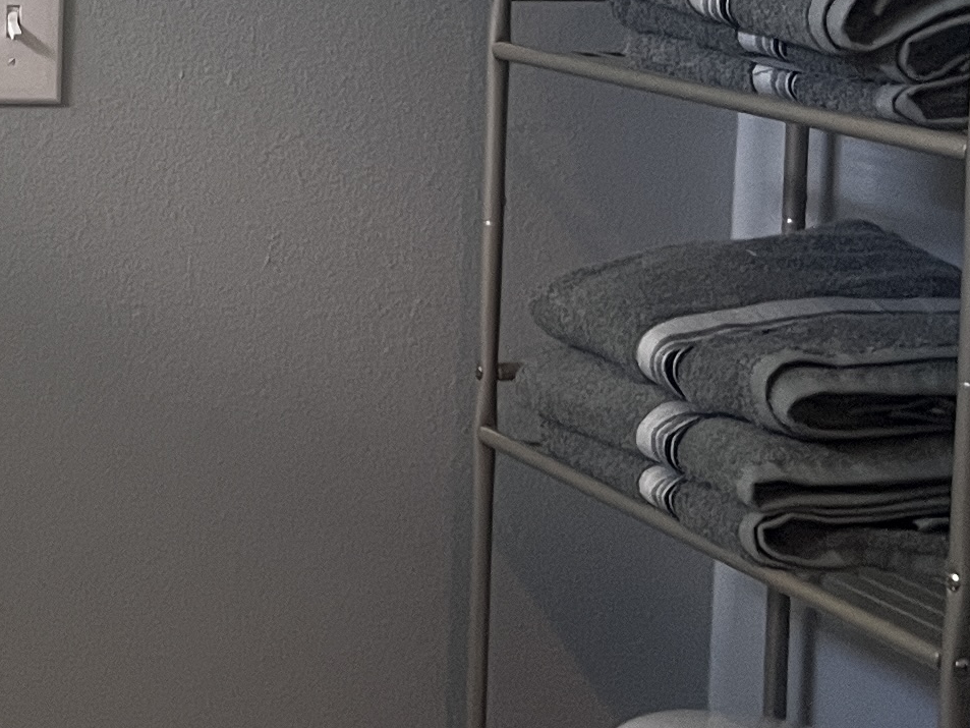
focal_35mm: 110
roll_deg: -1.8
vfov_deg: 13.2
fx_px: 3083
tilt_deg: -3.2
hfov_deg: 16.6
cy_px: -37
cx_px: -403
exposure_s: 1/60
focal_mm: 5.1
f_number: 1.6
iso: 160
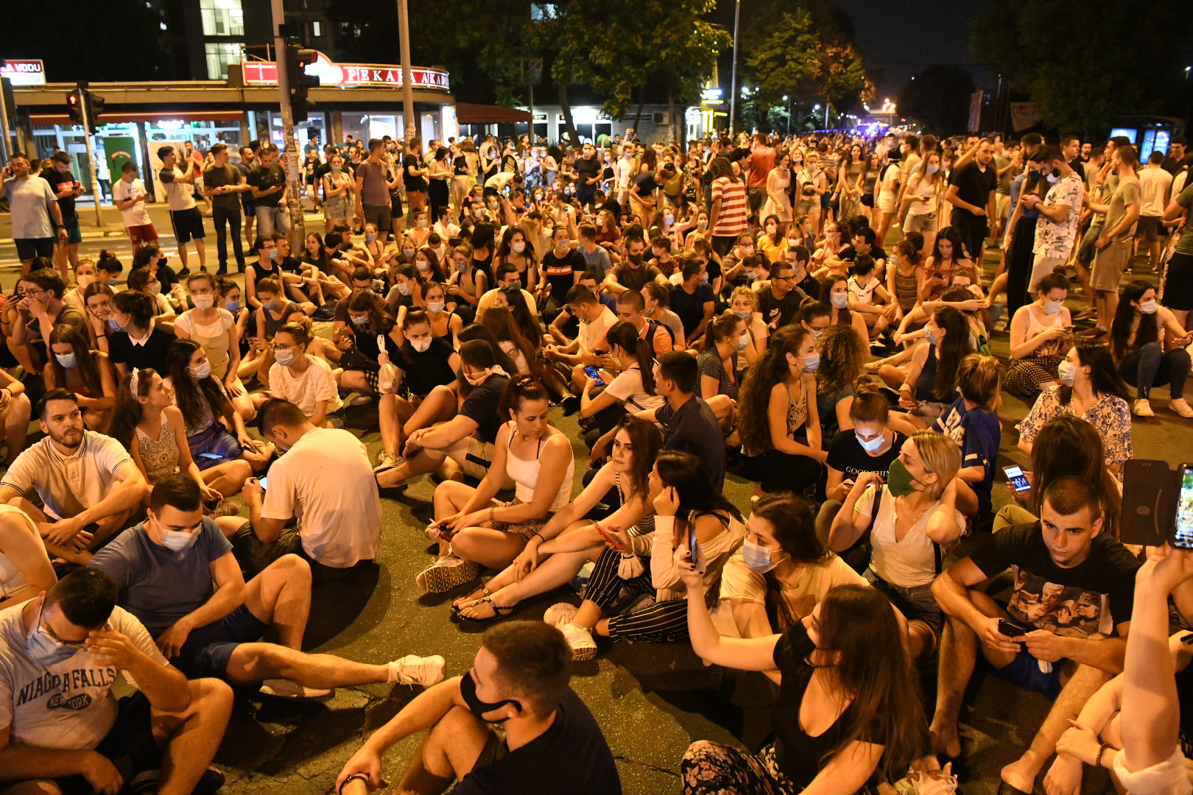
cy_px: 398
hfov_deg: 73.7
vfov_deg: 53.1
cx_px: 596
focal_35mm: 24
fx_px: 795
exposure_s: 1/60
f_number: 4.5
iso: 10000
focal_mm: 24
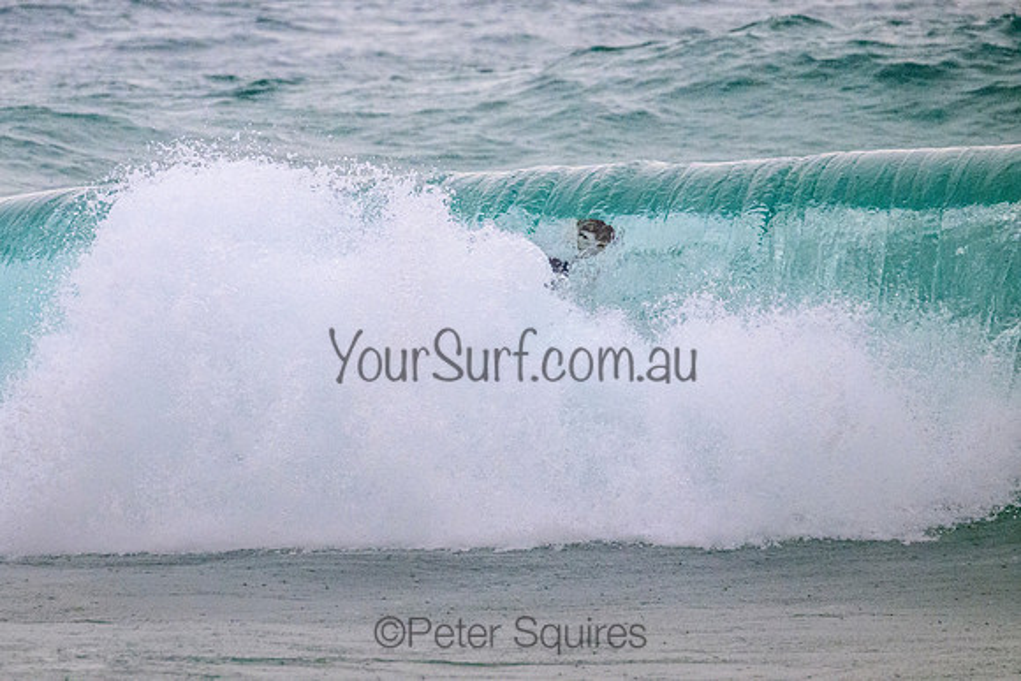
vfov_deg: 1.8
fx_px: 21825
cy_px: 244
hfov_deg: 2.7
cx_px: 366
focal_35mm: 769
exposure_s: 1/2000
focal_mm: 600
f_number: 11
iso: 7200
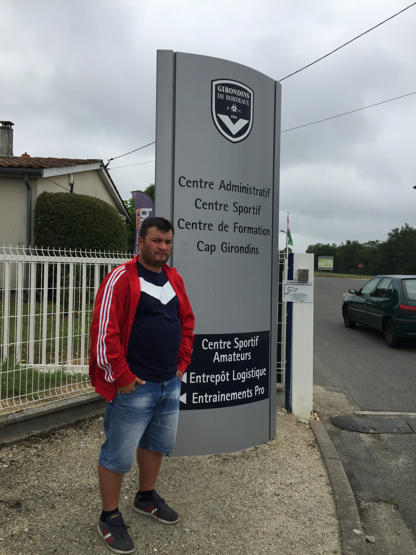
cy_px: 278
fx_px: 465
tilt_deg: -0.4
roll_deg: -2.0
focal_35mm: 29
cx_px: 208
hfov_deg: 48.2
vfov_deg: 61.7
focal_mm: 4.15
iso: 32
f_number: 2.2
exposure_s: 1/2475
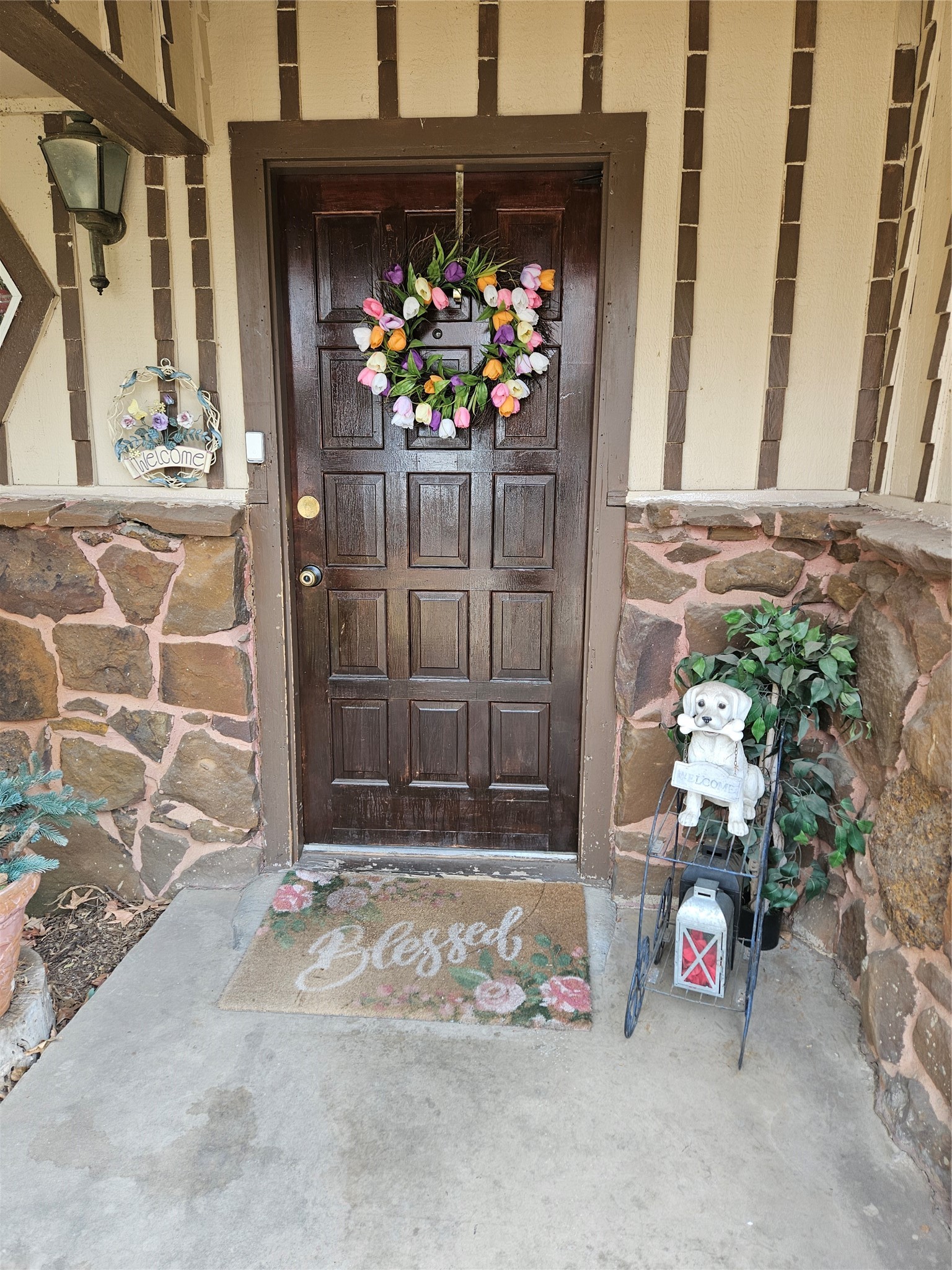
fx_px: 843
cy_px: 635
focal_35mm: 23
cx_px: 476
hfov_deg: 58.9
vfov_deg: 73.9
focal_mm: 5.4
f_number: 1.8
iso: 64
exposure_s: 1/120
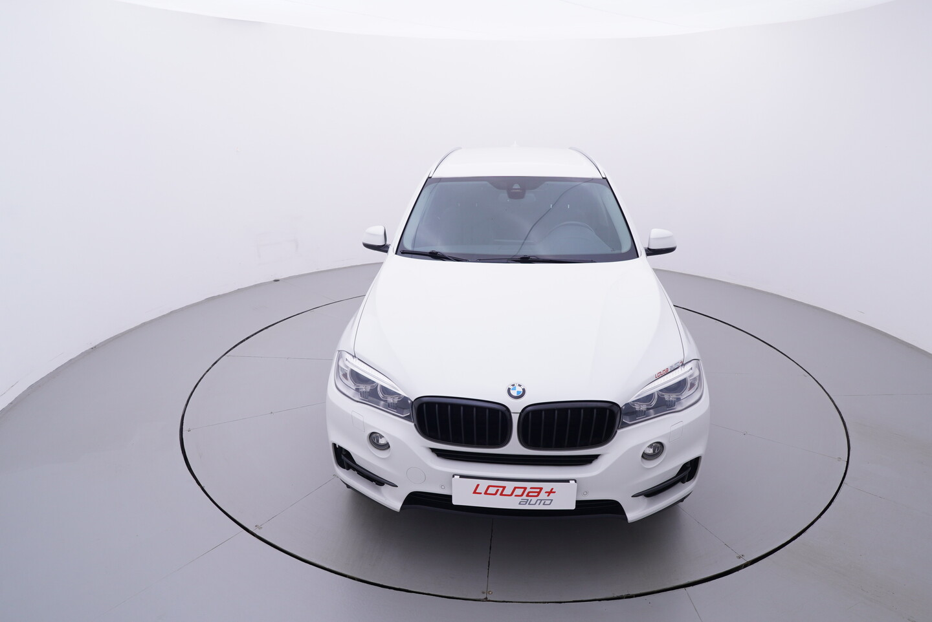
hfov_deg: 77.3
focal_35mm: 22
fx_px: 583
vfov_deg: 56.2
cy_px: 311
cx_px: 466
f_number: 5
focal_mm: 15
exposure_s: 1/80
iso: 200
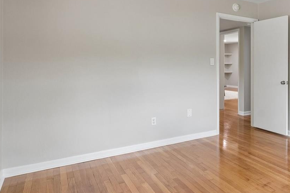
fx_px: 233
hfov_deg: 57.6
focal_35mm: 29
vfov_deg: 44.3
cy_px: 64
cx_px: 243
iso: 200
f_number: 8
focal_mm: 10
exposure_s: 1/6
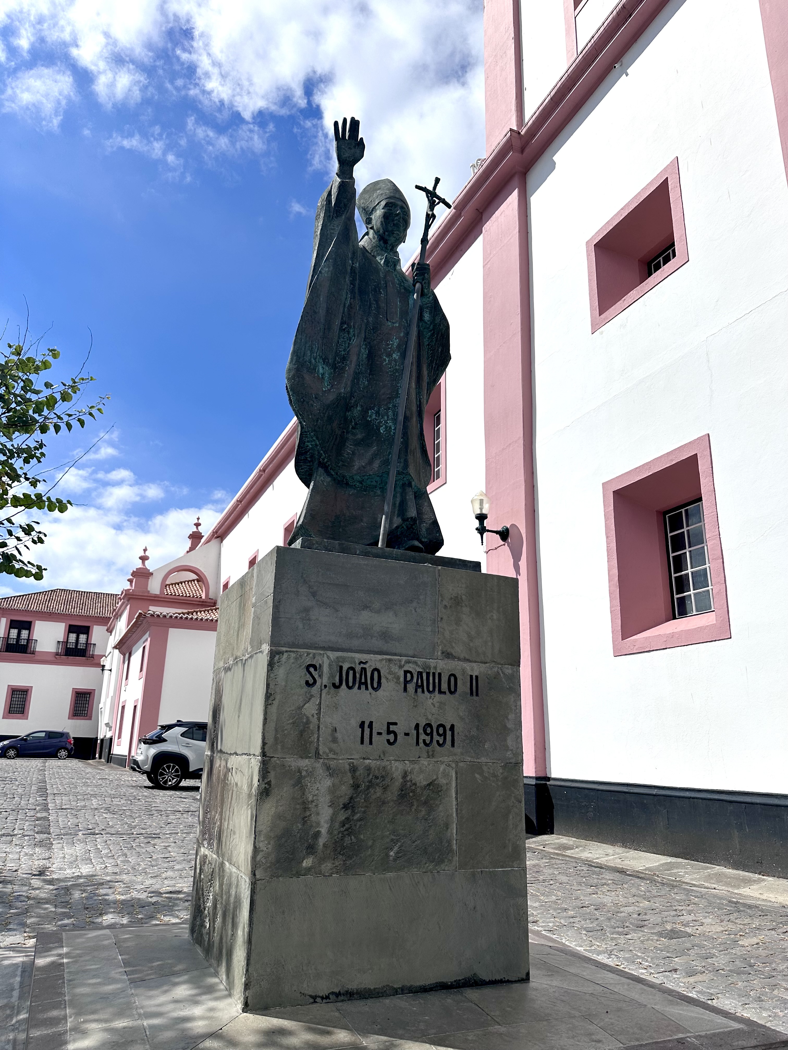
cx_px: 394
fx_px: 728
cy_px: 525
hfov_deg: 56.8
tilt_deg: +17.0
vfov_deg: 71.6
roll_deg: -2.5
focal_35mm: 24
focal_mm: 6.86
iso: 80
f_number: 1.78
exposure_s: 1/12048
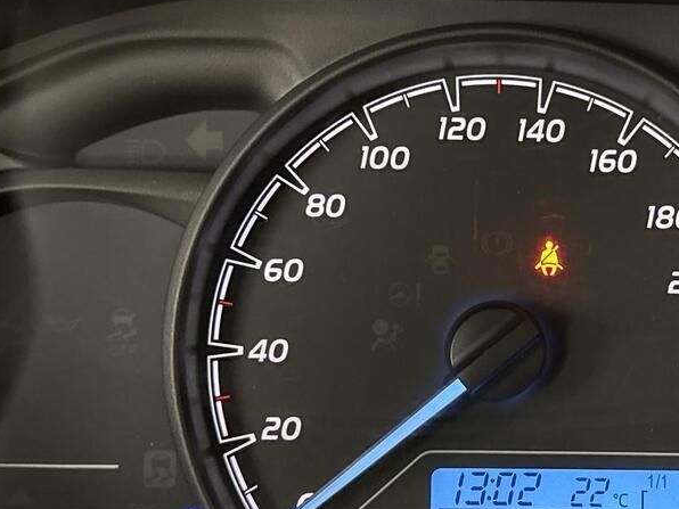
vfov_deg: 25.2
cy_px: 253
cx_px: 516
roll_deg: -2.3
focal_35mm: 58
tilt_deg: -24.4
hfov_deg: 32.5
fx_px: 1138
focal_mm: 6.76
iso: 800
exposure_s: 1/33
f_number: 1.78
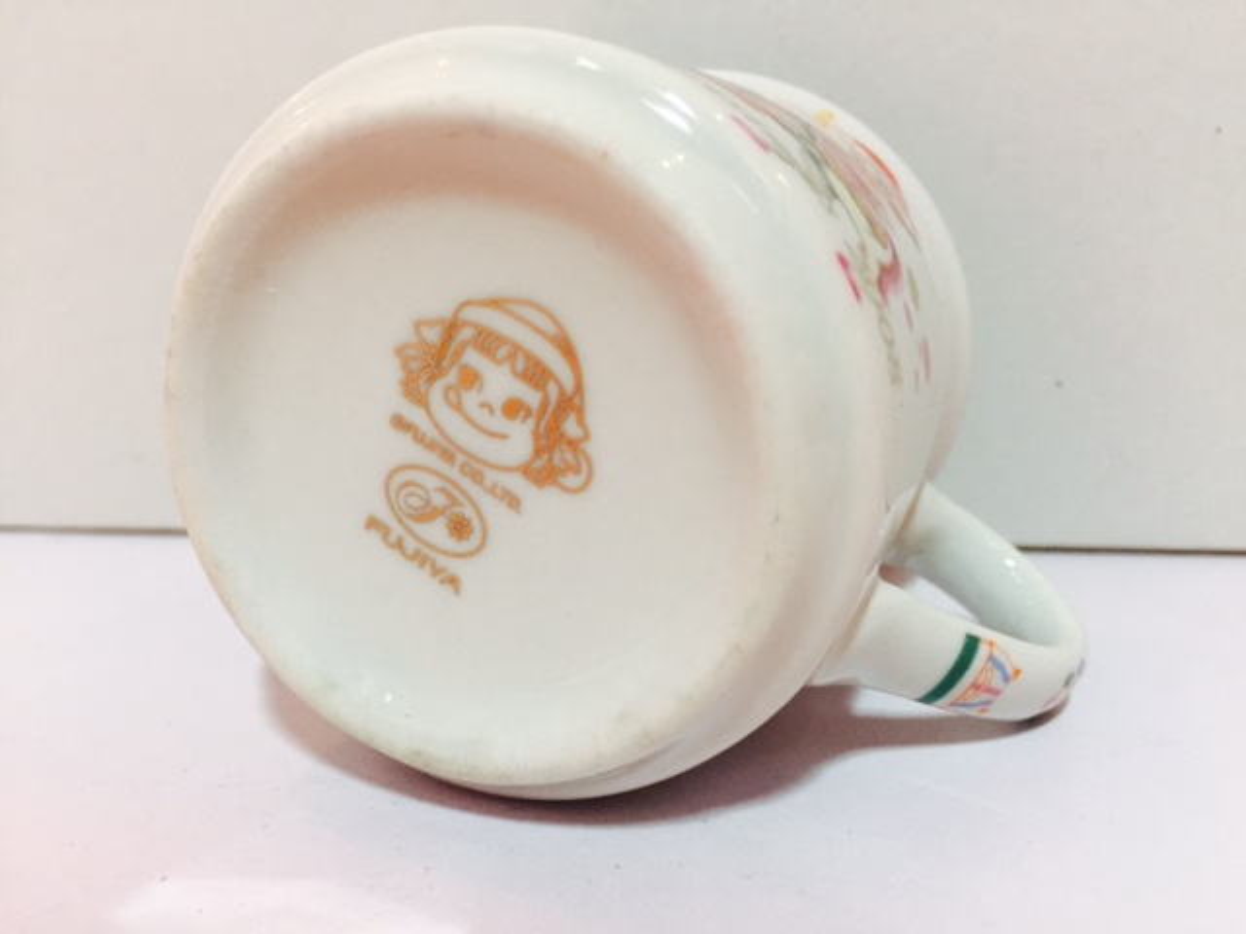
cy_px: 467
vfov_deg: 48.2
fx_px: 1044
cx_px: 623
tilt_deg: -10.5
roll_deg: -1.4
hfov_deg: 61.7
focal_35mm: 29
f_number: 2.2
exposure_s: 1/33
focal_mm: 4.15
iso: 64
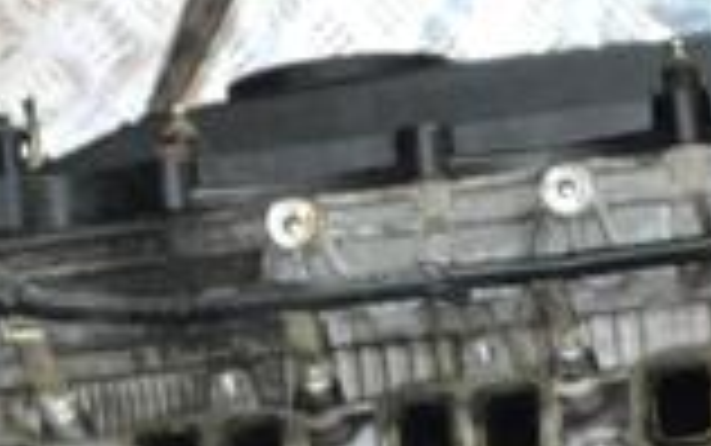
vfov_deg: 5.8
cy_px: 887
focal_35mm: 220
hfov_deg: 9.5
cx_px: 256
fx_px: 4266
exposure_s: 1/60
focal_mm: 38
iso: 2000
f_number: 5
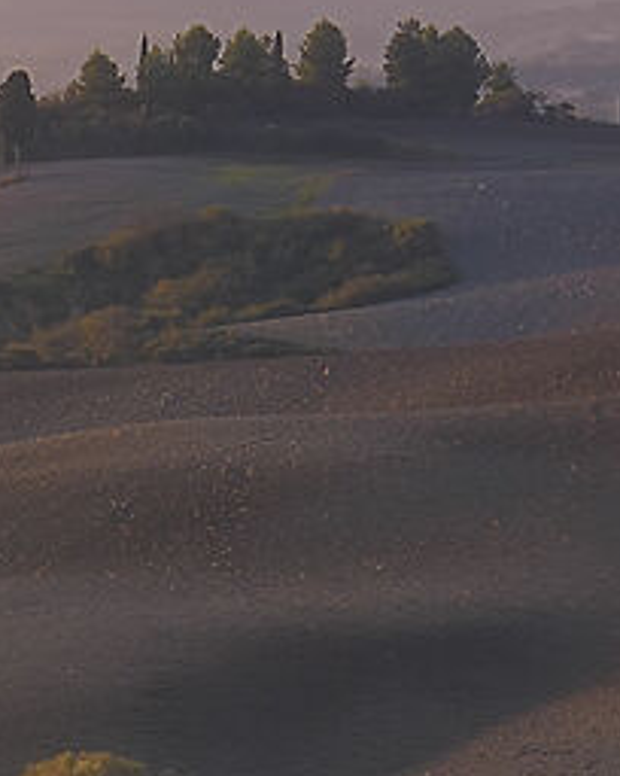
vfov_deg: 6.4
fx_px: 6881
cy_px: 301
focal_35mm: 300
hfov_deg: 4.5
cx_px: -2273
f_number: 14
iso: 64
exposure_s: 1/20
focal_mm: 34
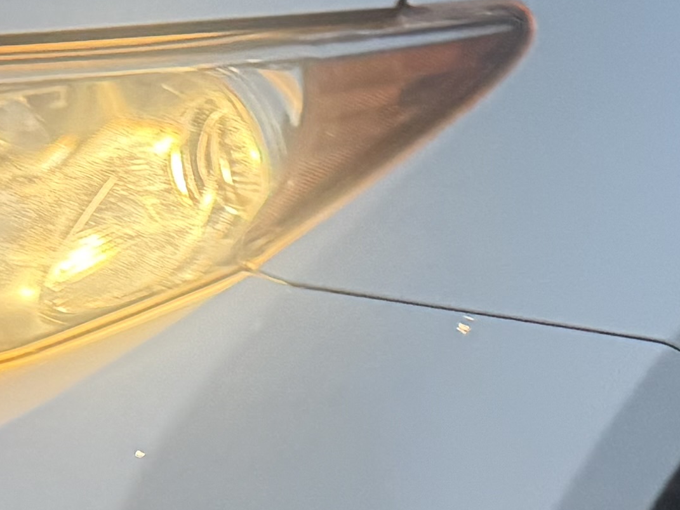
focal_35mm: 128
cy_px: 91
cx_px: 487
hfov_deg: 15.4
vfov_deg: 11.5
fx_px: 2514
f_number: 1.78
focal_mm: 6.76
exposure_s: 1/60
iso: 500
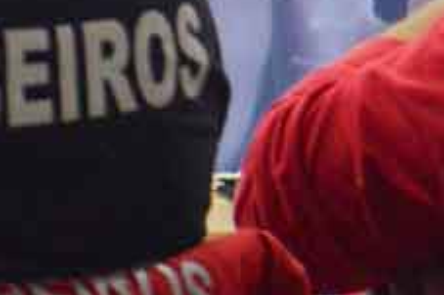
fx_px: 4303
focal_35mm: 349
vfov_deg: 3.9
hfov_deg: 5.9
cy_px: -266
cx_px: 397
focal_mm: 55
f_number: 5.6
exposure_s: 1/50
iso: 1600
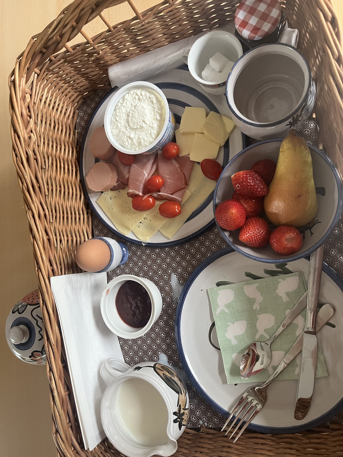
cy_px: 228
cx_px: 172
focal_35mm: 26
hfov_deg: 53.1
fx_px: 344
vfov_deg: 67.3
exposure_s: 1/60
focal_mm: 5.1
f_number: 1.6
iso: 250
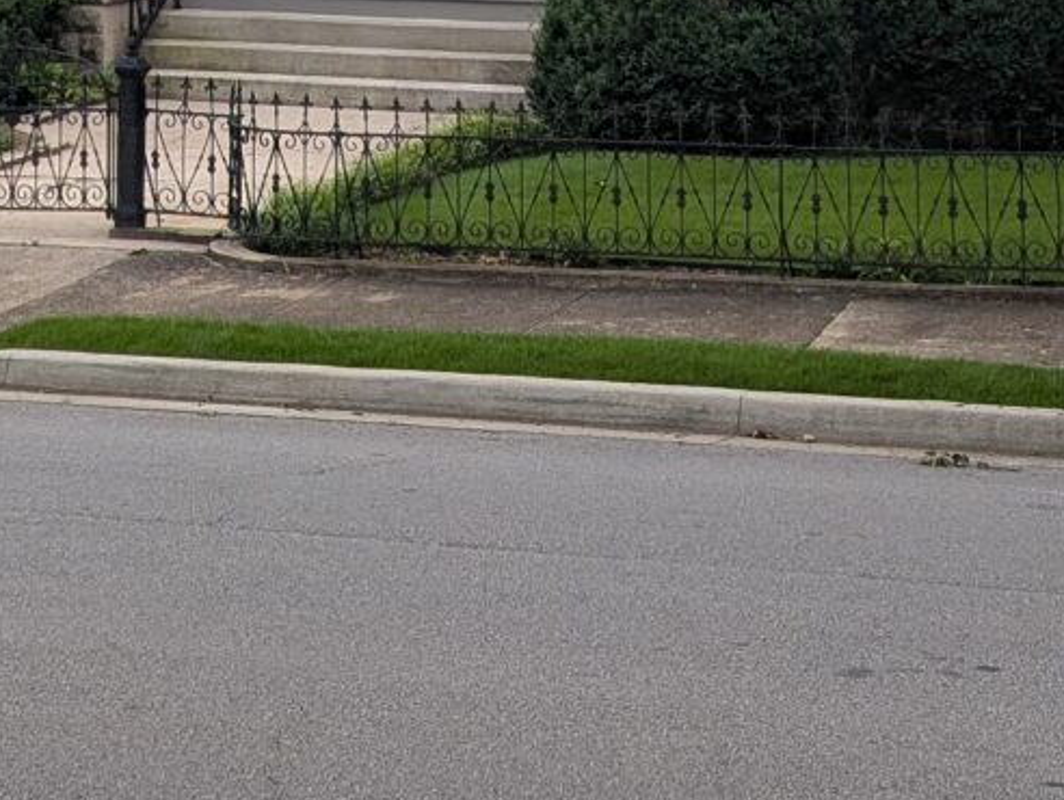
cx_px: 374
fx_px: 3077
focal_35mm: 100
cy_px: -560
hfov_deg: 19.6
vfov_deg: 13.5
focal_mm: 6.9
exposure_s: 1/940
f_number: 1.68
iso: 20
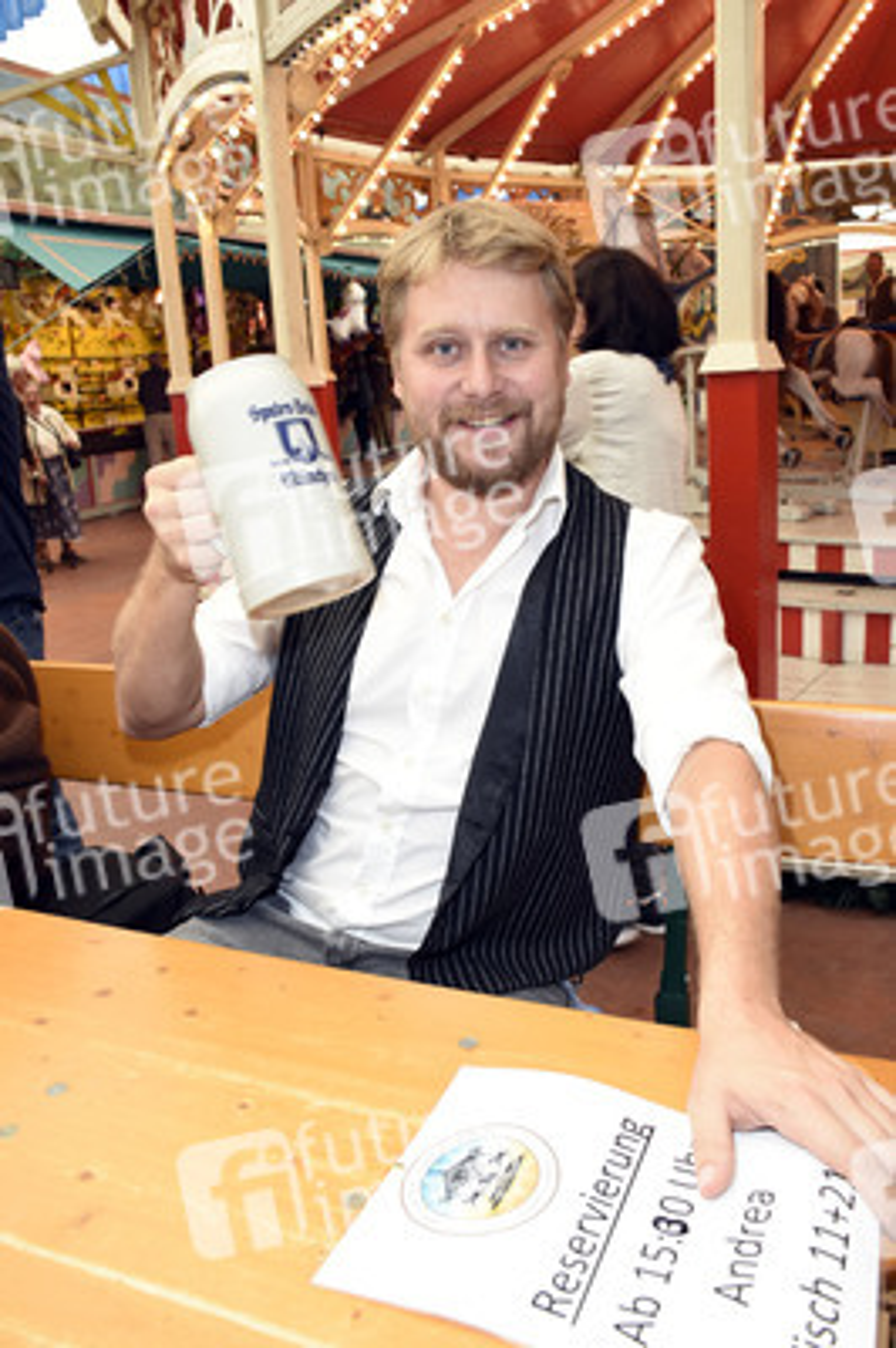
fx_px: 1122
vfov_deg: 62.0
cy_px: 674
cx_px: 448
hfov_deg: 43.5
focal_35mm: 30
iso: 640
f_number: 6.3
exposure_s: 1/60
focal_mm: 20
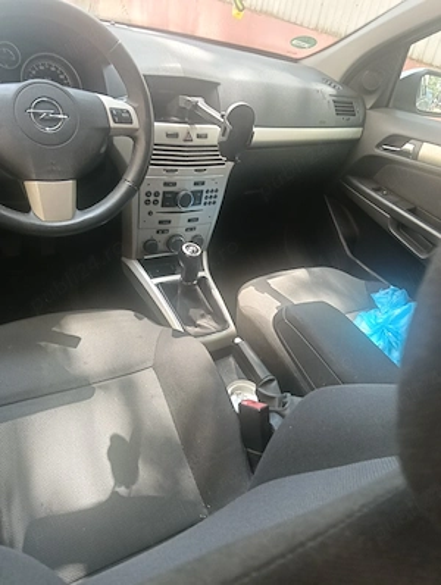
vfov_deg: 65.2
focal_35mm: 27
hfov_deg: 51.5
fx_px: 457
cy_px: 292
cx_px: 220
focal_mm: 3.98
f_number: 1.8
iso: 100
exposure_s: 1/33.3
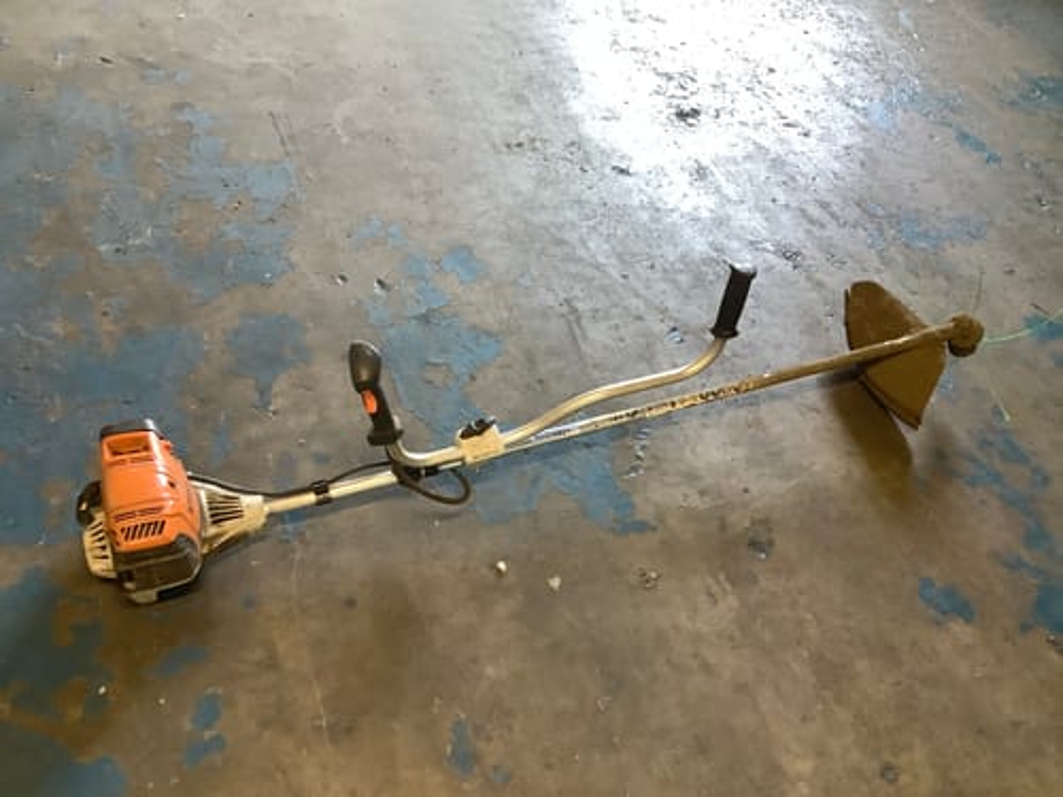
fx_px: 952
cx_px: 532
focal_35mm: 31
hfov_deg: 58.4
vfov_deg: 45.4
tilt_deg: -47.8
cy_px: 398
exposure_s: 1/50
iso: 200
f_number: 2.4
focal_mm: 3.3
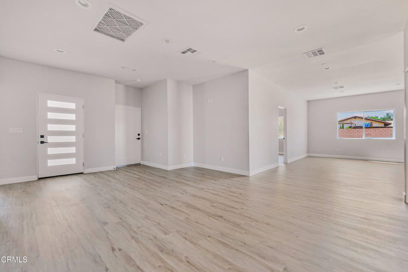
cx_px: 204
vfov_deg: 77.3
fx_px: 170
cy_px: 136
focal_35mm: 15
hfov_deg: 100.4
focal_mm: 10
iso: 400
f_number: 8
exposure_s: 1/15
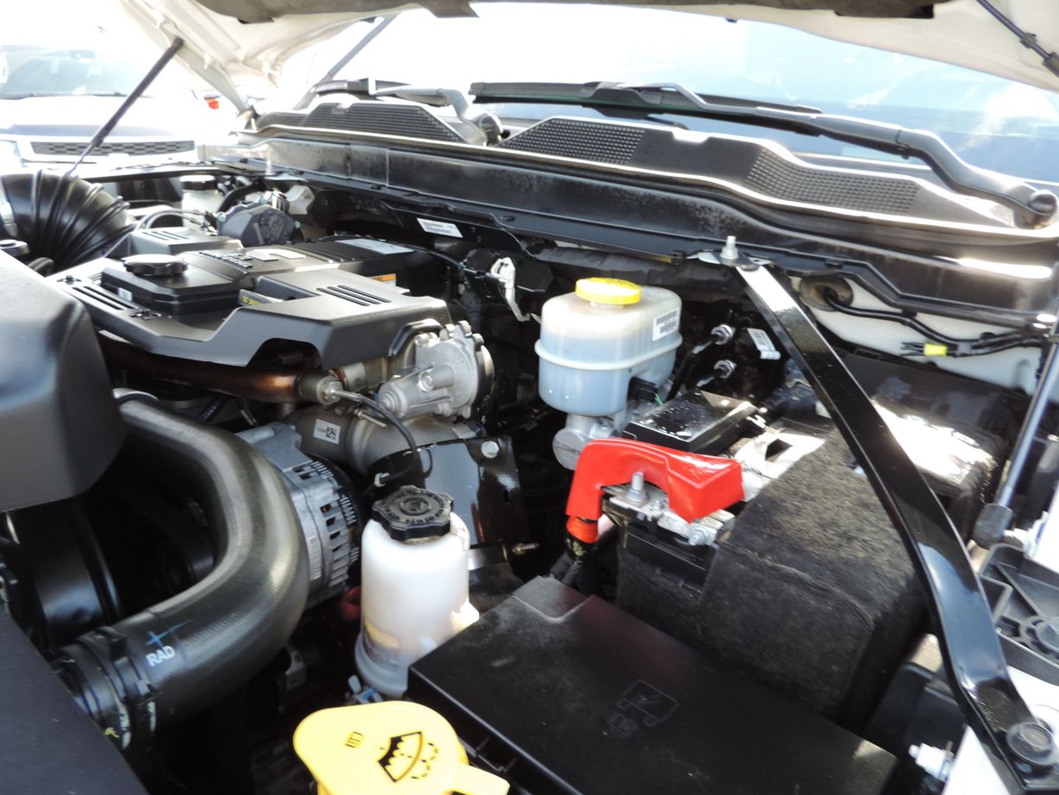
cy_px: 383
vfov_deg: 54.9
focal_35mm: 25
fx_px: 765
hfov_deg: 69.4
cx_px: 511
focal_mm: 4.3
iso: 80
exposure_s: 1/50
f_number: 3
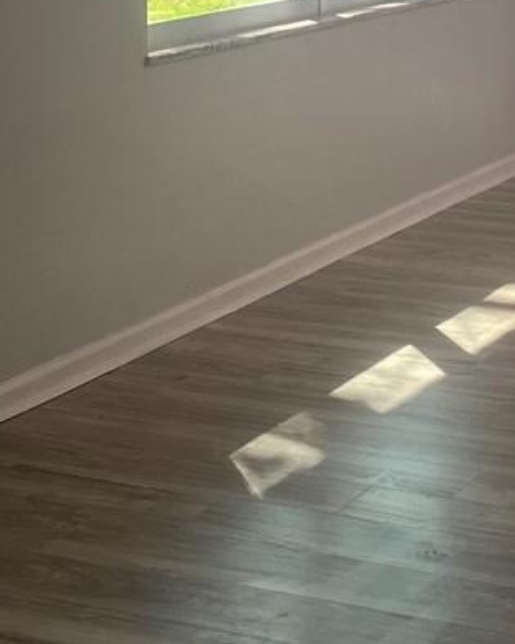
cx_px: 222
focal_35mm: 103
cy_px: 70
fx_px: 1963
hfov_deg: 14.9
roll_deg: +1.1
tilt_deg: -7.2
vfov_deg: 18.3
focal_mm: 4.25
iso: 50
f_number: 1.8
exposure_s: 1/120
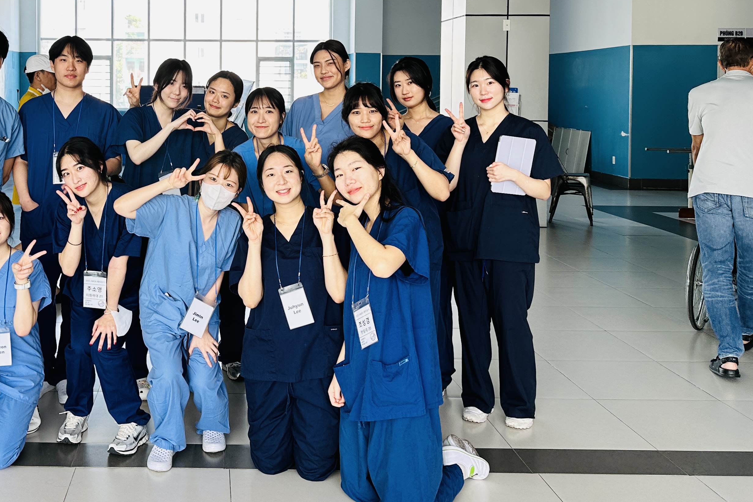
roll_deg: -0.6
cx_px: 191
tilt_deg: +1.0
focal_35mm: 41
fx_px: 858
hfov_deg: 45.8
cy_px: 97
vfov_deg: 31.7
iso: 64
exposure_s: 1/137
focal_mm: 6.86
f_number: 1.78
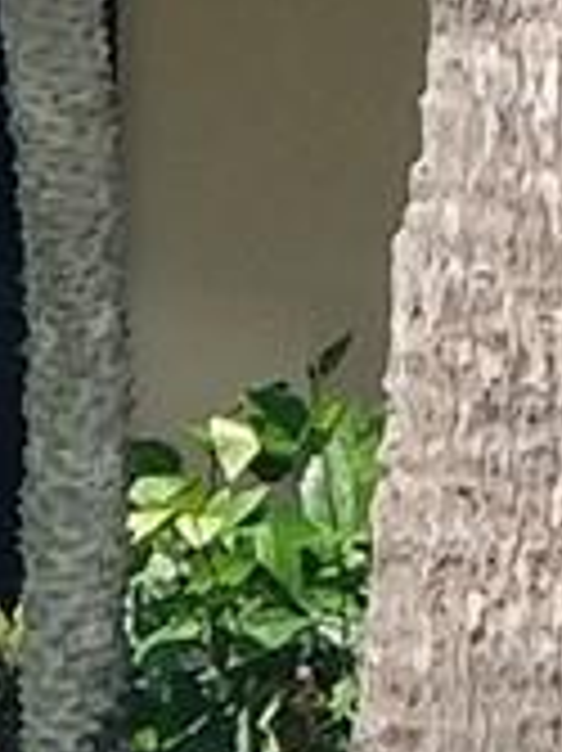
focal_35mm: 499
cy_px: -811
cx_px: 1281
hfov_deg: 3.0
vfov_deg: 3.9
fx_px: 10816
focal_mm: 6
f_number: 2.4
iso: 25
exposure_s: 1/640
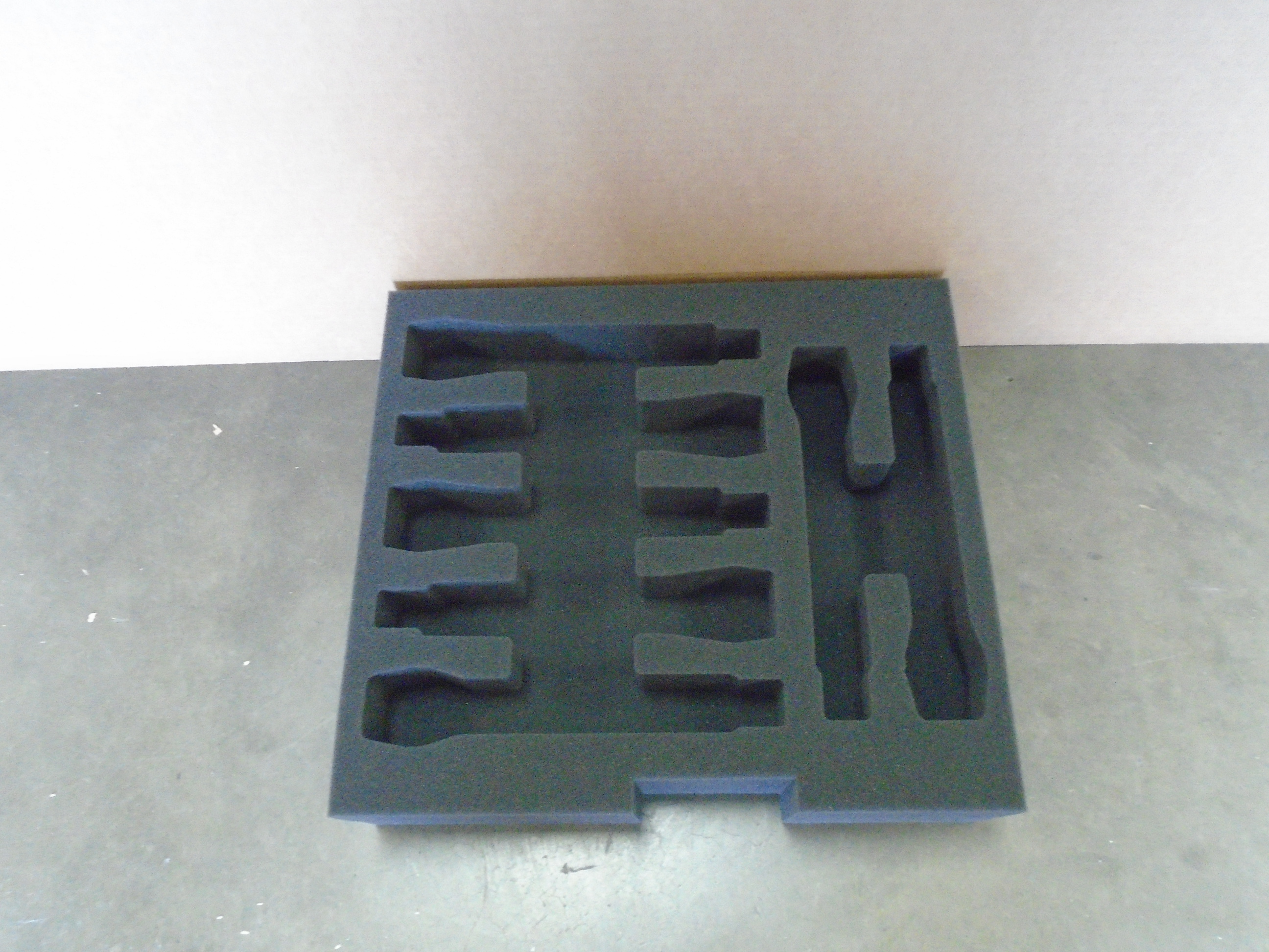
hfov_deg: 67.3
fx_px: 953
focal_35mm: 26
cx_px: 634
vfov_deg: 53.1
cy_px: 476
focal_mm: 4.6
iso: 800
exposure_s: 1/25
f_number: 3.2
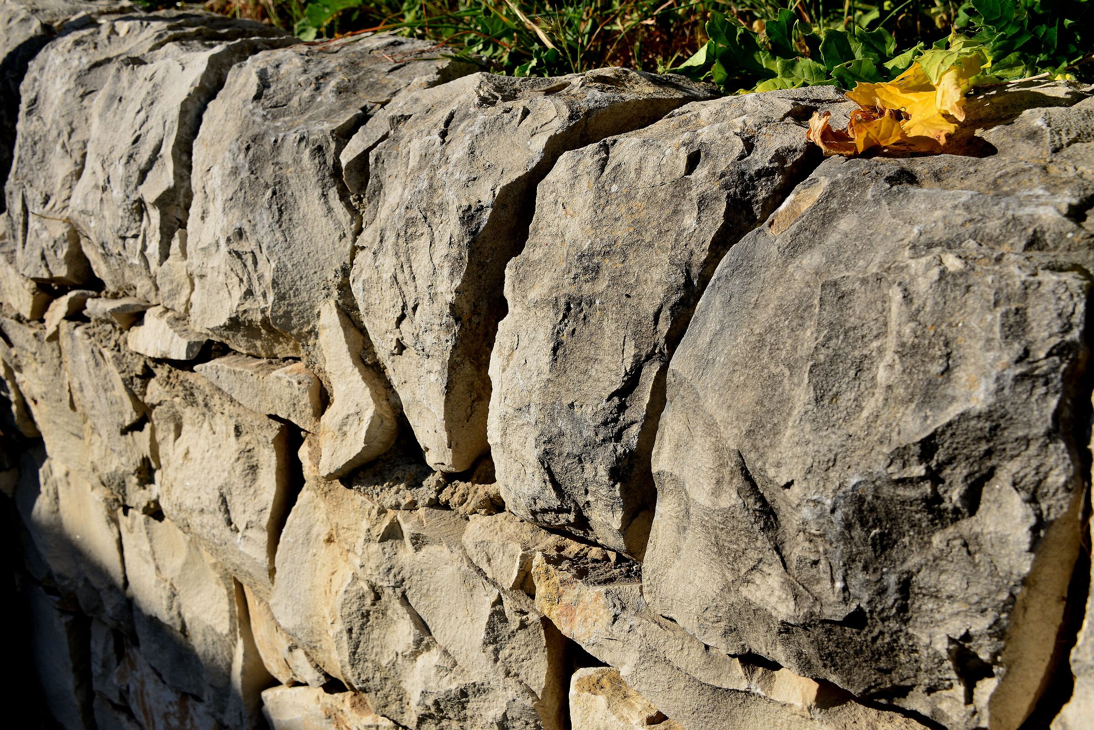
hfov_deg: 46.4
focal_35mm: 42
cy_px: 365
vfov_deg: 31.9
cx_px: 547
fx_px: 1277
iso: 200
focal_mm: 42
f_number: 11
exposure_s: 1/320
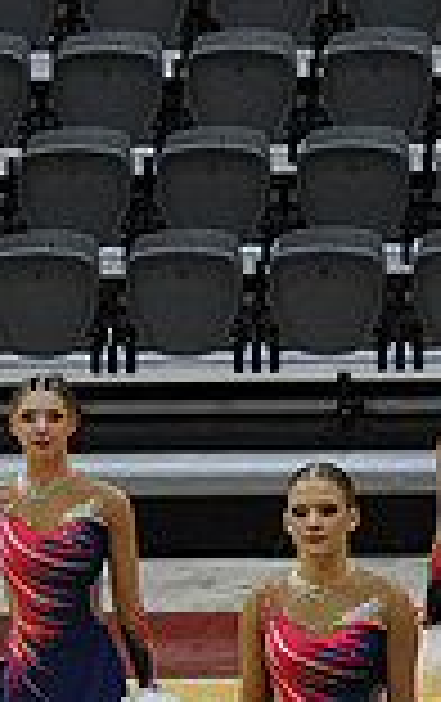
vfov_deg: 5.3
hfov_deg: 3.3
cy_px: 682
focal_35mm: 397
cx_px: 1260
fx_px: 7606
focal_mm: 70
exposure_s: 1/500
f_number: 4
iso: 4000
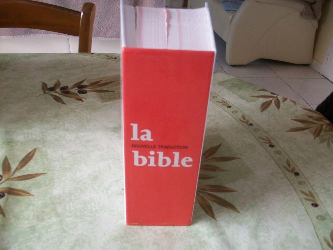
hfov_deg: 54.0
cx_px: 166
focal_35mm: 34
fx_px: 327
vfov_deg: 41.8
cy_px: 125
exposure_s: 1/30
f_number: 2.8
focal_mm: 5.7
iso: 160
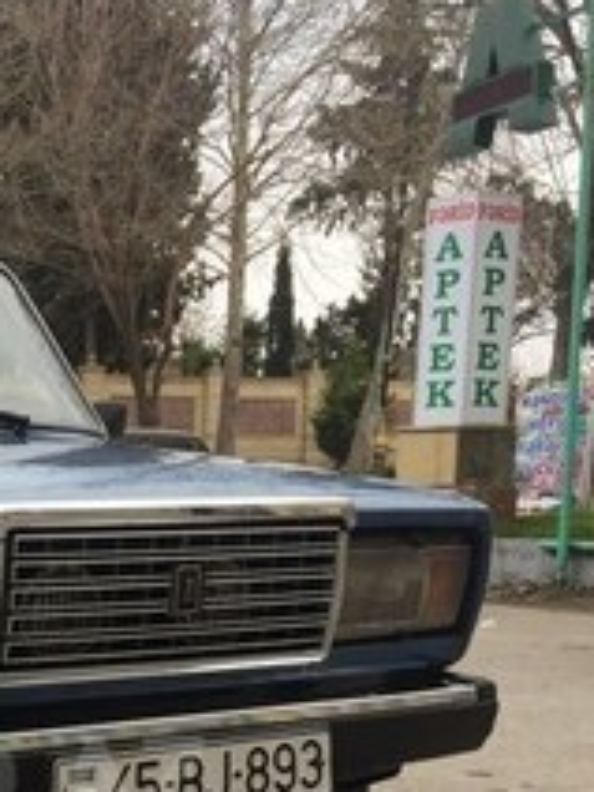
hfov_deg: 20.5
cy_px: 777
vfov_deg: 27.1
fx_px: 1556
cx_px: -82
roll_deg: +1.6
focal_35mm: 68
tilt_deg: -8.7
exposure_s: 1/214
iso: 32
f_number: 2.2
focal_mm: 4.15
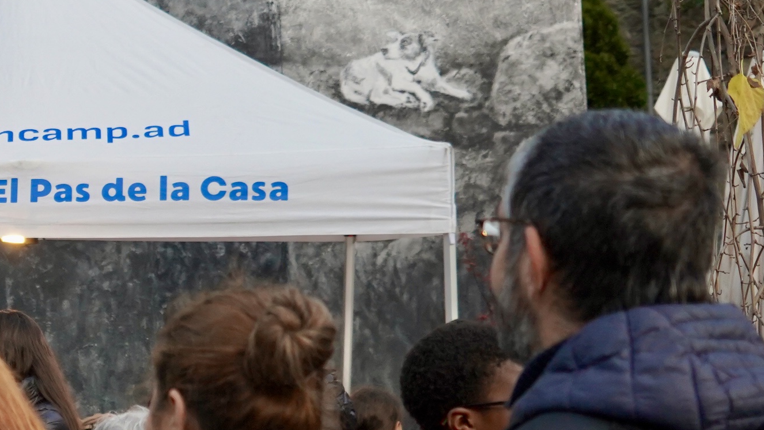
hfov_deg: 14.3
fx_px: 2897
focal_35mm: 143
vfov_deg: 8.4
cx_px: -301
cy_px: 429
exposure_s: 1/160
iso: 1250
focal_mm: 46
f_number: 4.5
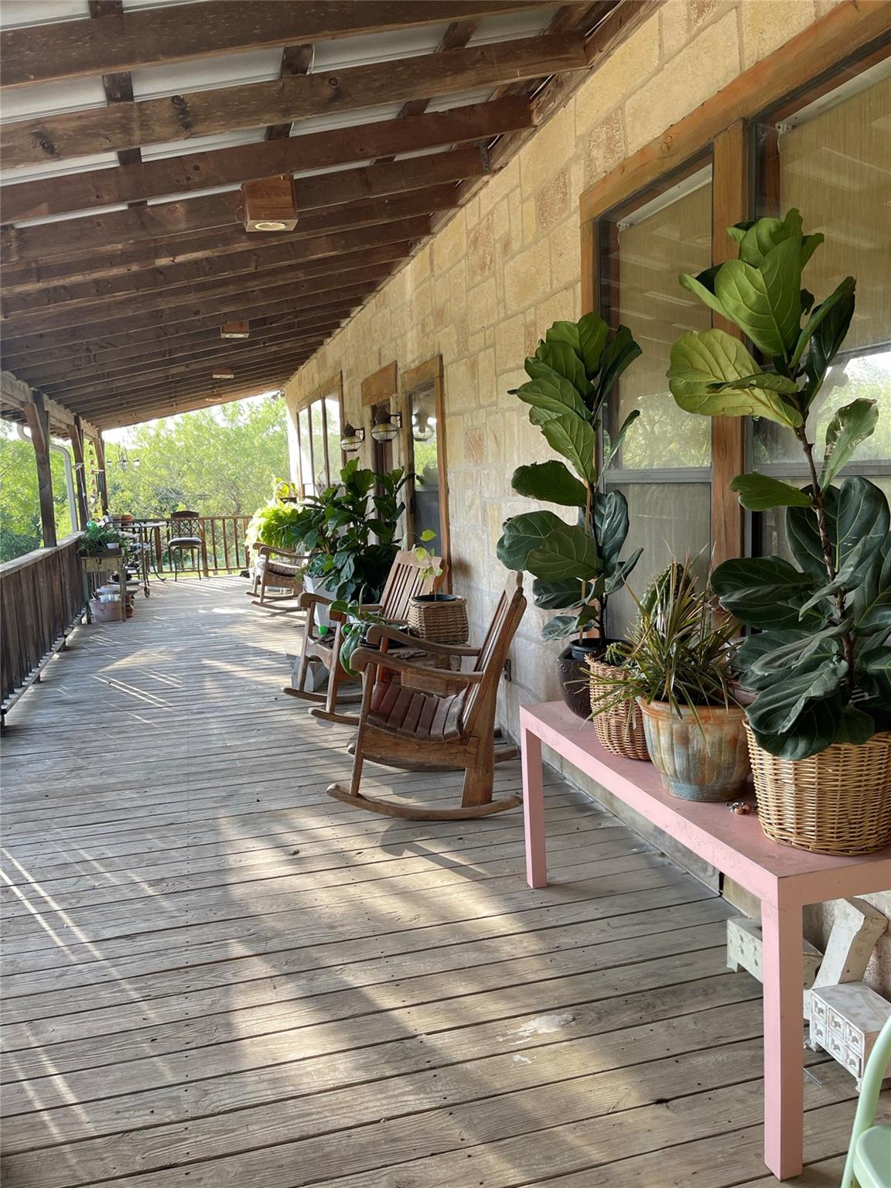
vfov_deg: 63.4
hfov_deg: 49.7
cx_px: 446
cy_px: 594
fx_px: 961
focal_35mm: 28
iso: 20
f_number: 1.8
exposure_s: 1/302
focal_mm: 3.99
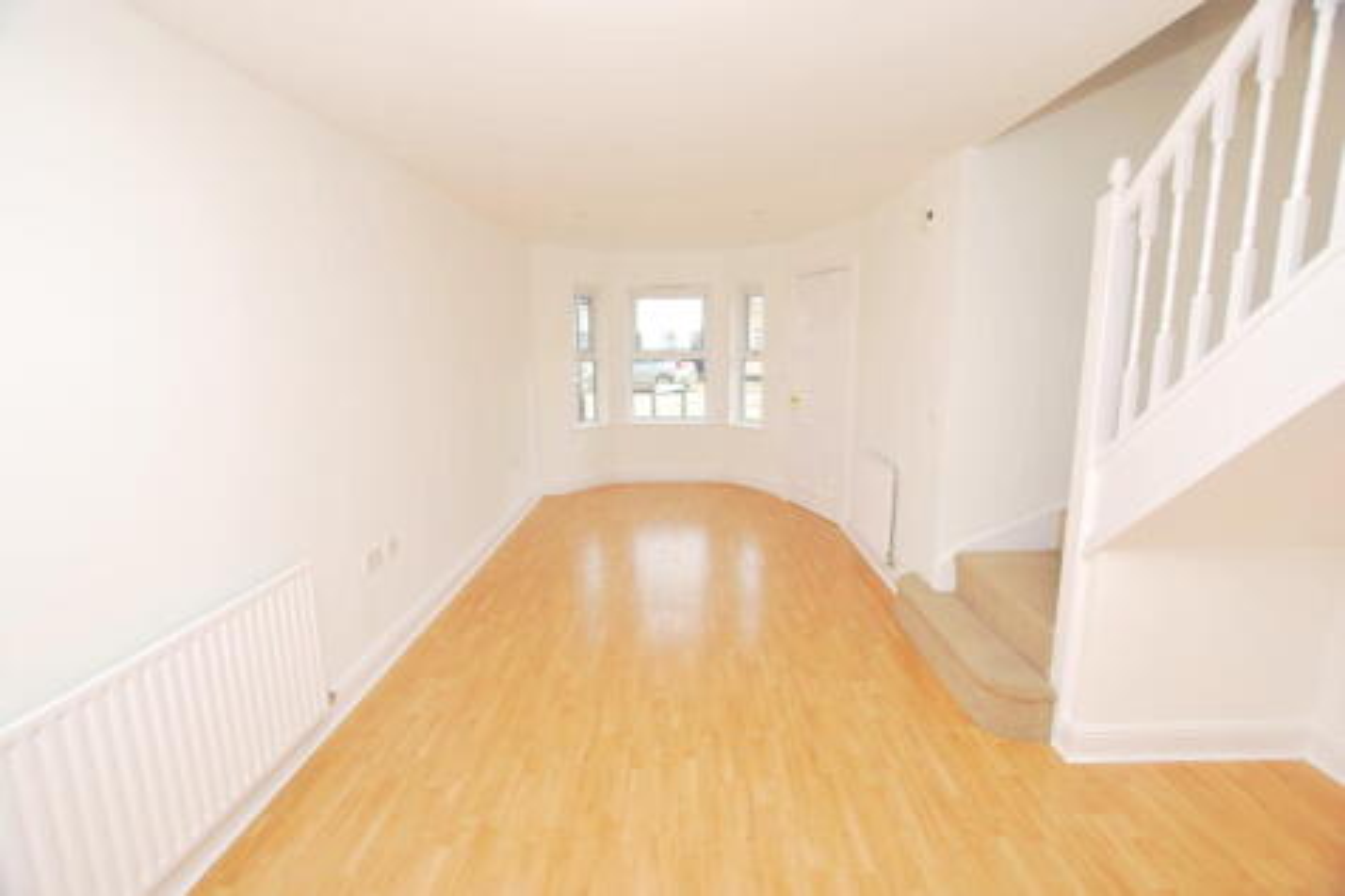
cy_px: 448
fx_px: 560
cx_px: 672
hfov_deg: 100.4
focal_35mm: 15
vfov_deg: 77.3
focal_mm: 10
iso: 100
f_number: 4.5
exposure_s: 1/80
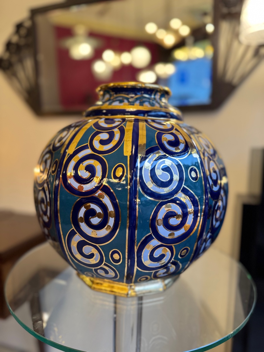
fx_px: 244
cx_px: 132
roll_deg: -0.5
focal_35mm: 24
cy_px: 176
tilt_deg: -6.5
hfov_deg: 56.8
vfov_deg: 71.6
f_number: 1.78
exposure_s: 1/50
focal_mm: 6.76
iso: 160
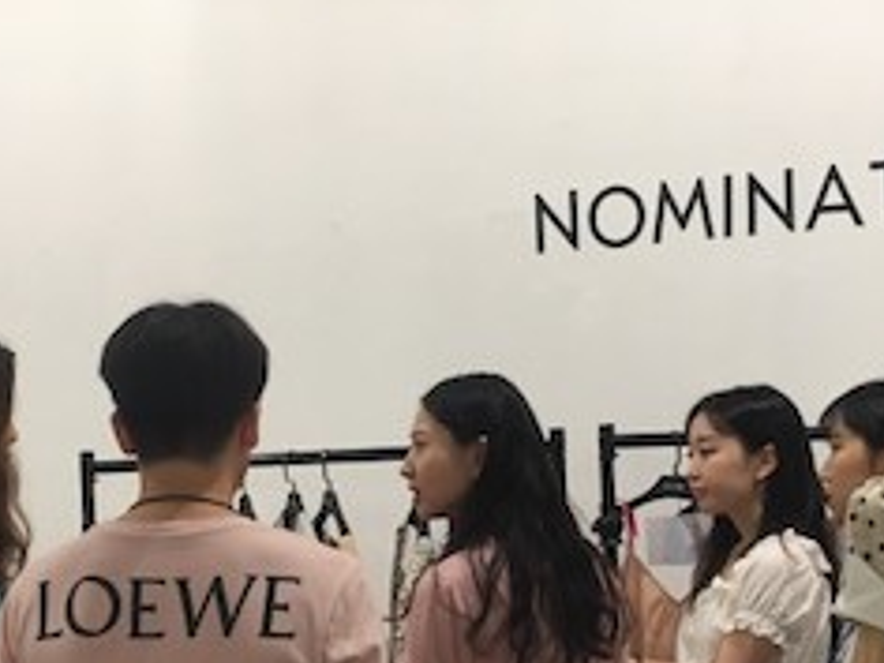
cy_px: 517
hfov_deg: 32.5
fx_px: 1507
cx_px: 330
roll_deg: +1.9
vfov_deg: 24.5
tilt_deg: -2.3
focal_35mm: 59
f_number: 2.2
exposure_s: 1/33
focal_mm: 4.15
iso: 64
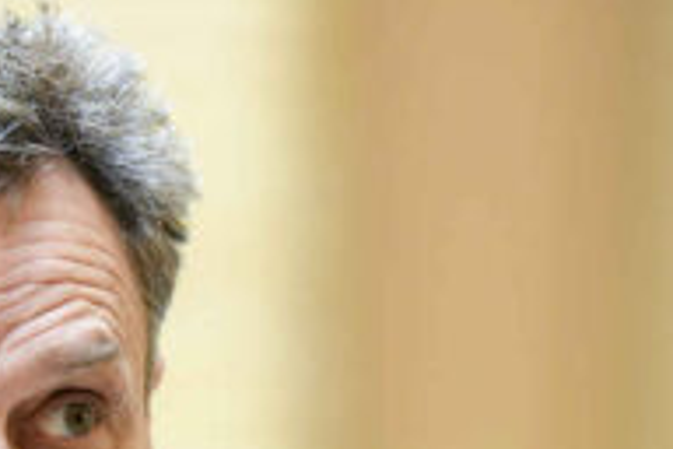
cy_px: 838
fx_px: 12954
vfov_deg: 2.0
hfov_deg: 3.0
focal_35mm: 693
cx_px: -77
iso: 400
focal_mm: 185
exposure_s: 1/80
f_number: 2.8
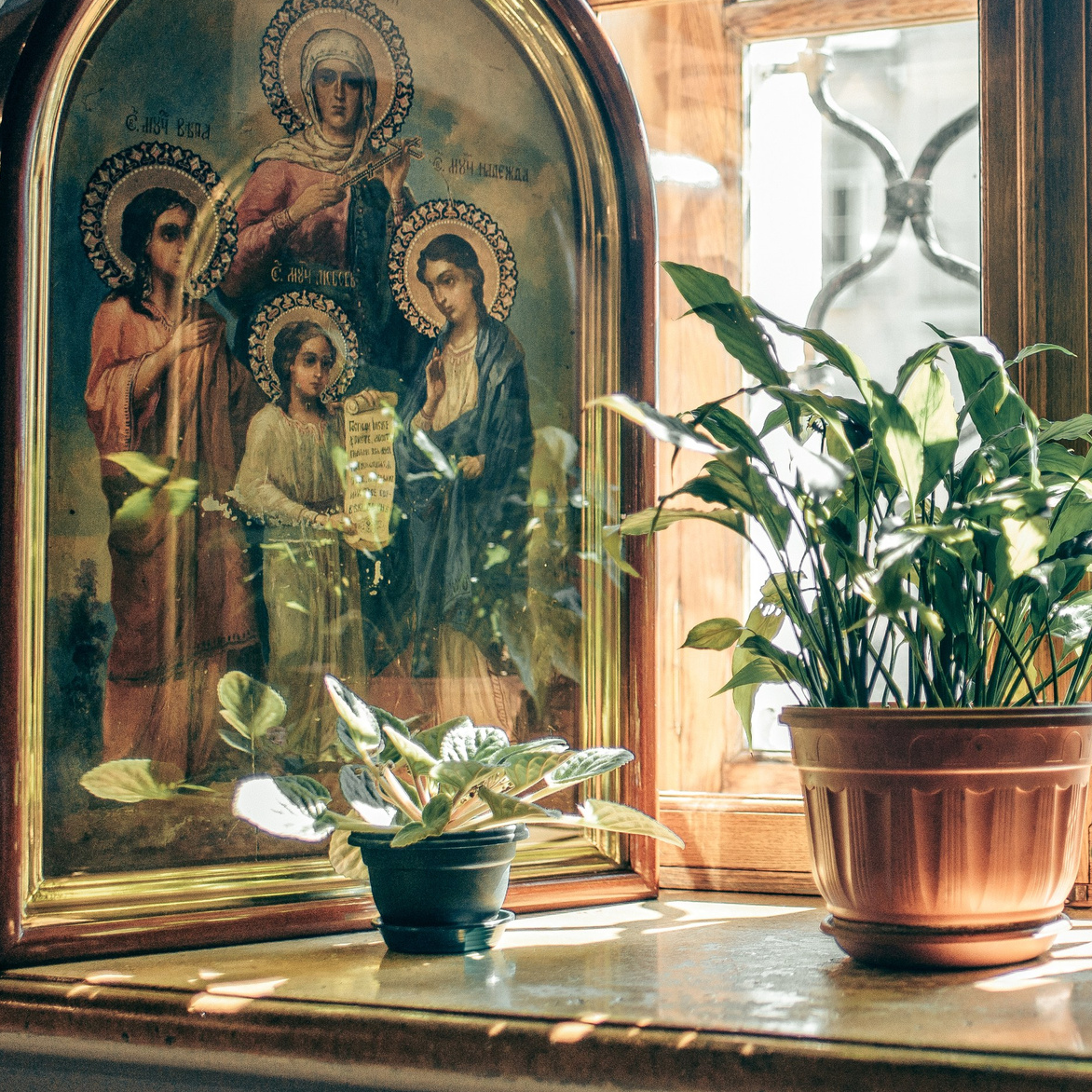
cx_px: 961
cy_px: 500
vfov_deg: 26.5
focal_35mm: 65
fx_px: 2320
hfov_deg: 25.7
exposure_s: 1/640
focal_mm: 35
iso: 280
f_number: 2
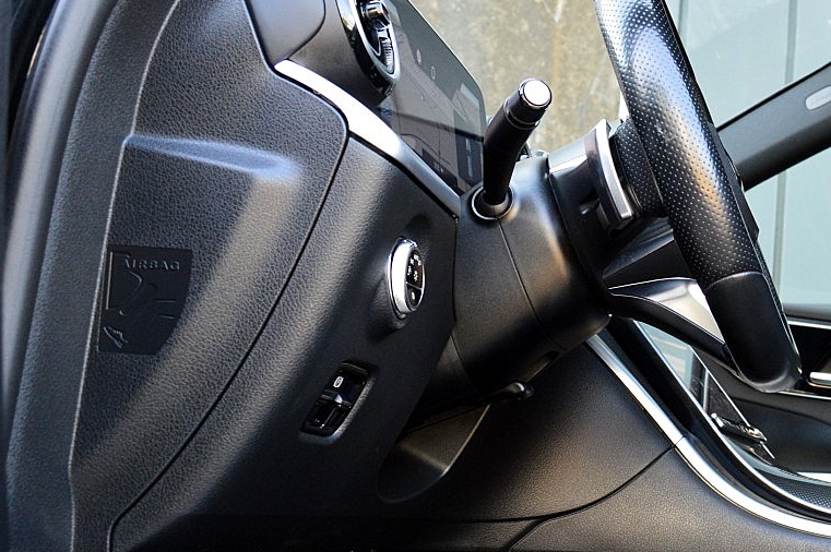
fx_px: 1476
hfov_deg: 29.9
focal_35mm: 64
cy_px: 443
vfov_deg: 20.9
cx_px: 775
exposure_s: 1/60
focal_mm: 20
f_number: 5.6
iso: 800
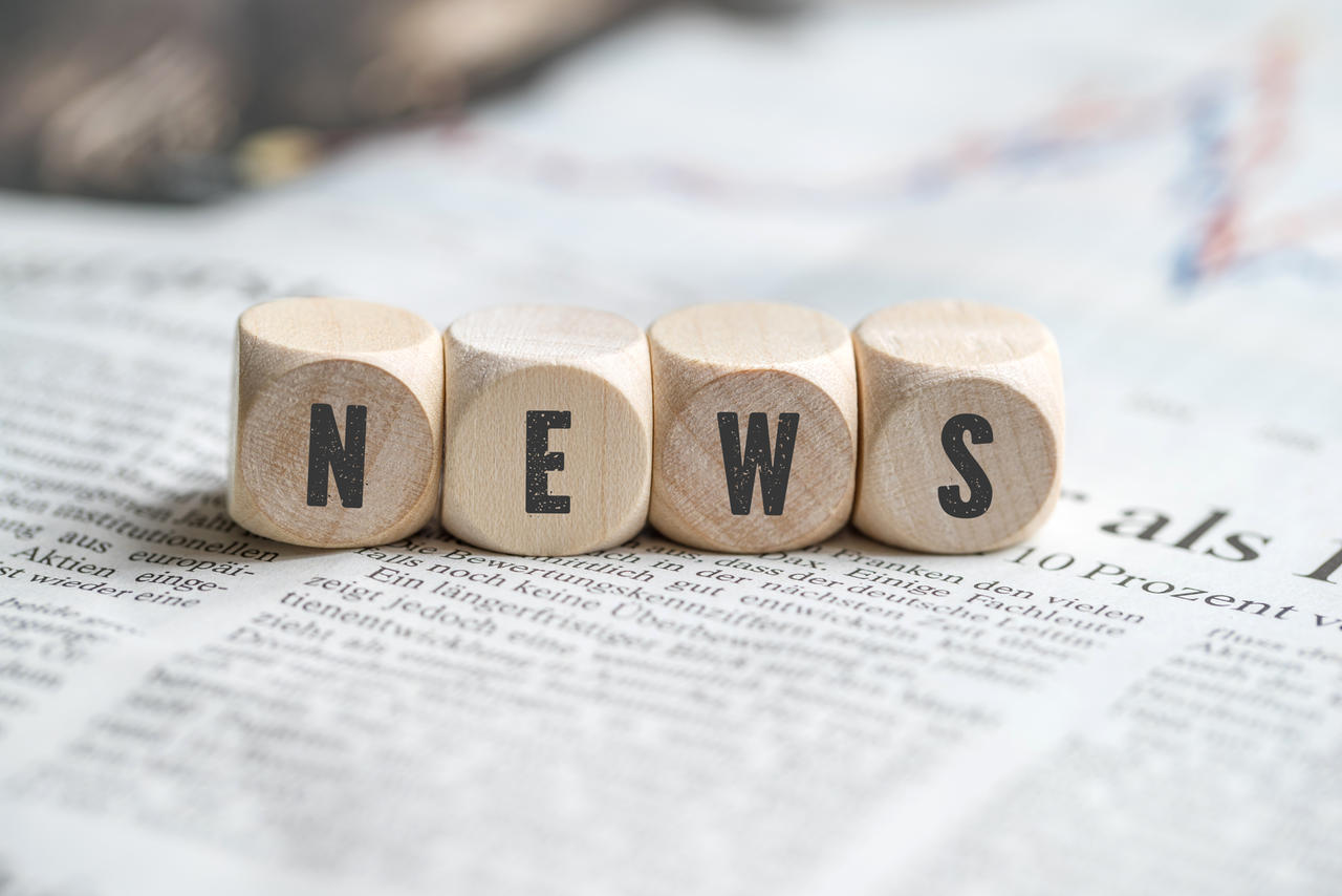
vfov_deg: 13.7
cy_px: 448
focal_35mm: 100
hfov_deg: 20.4
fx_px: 3728
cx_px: 671
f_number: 5
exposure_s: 1/6
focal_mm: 100
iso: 100
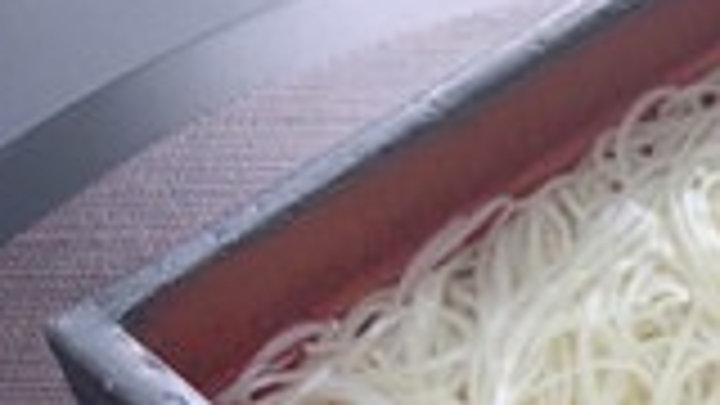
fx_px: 1737
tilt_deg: -59.6
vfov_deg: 12.1
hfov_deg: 21.5
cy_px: 754
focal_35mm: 91
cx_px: 896
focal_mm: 3
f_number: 1.8
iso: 32
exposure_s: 1/120
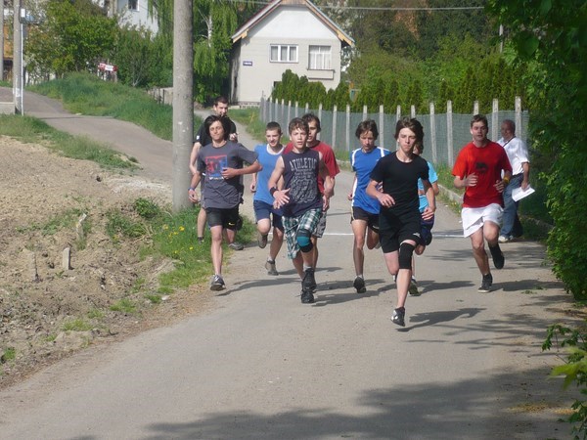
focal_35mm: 141
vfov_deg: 10.5
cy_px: 220
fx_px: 2391
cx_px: 294
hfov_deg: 14.0
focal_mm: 17
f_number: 4.9
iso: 100
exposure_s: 1/500
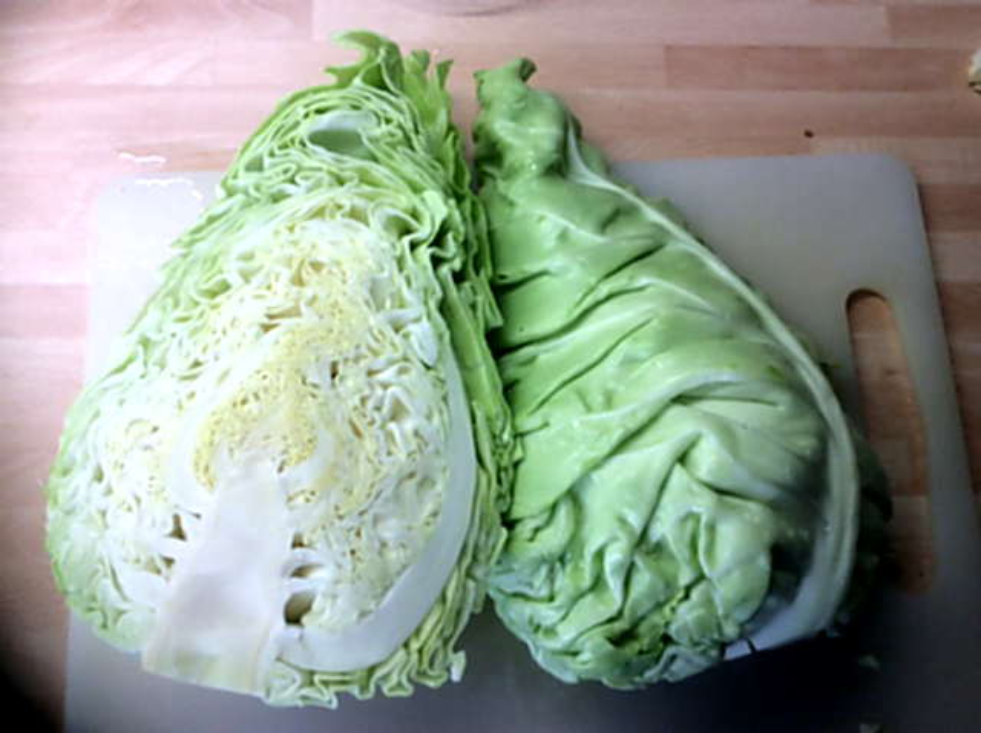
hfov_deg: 56.9
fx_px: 906
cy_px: 366
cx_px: 490
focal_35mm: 32
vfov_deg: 44.1
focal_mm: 3.3
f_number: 2.4
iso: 40
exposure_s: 1/33
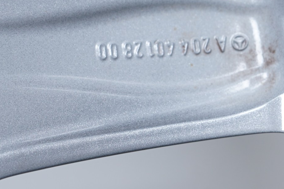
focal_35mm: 134
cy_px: 70
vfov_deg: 10.2
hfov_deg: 15.3
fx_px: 1056
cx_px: 166
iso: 250
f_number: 7.1
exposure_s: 1/100
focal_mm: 64
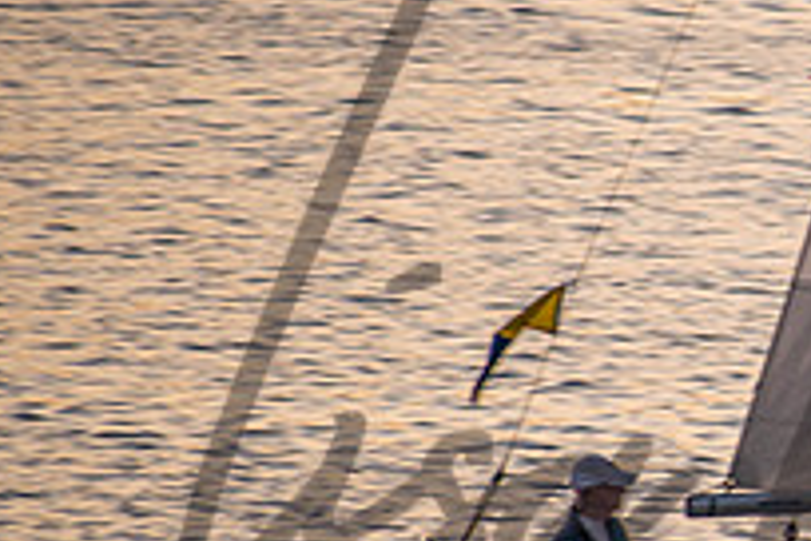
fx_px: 22075
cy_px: 428
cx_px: 1065
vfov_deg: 1.4
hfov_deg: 2.1
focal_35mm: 980
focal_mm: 230
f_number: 6.3
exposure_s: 1/80
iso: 800
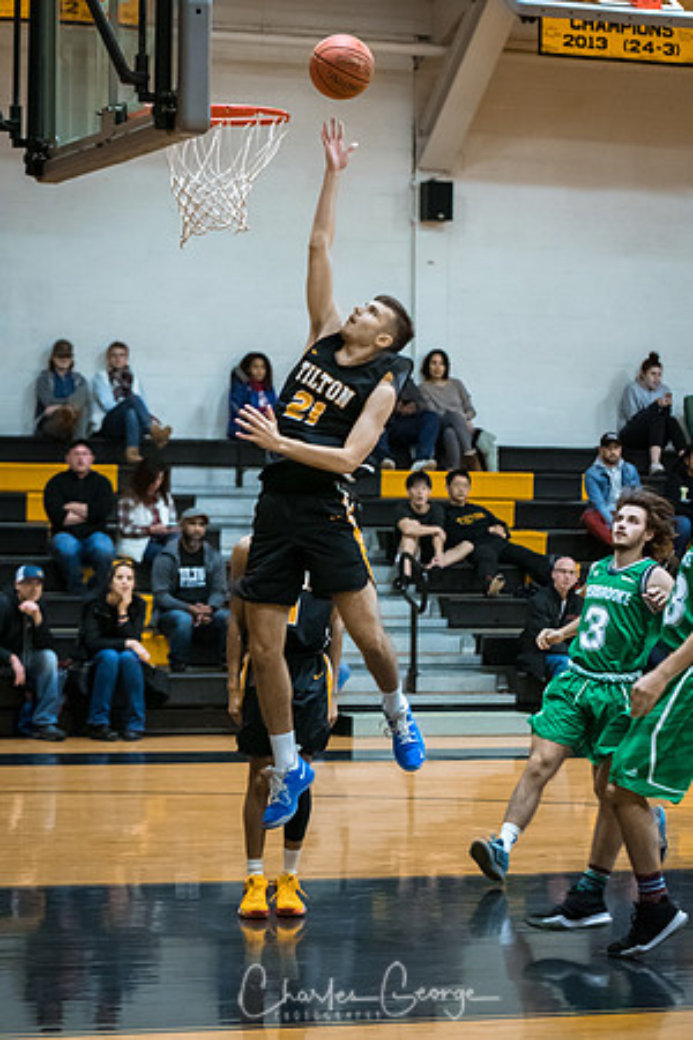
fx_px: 3032
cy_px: 520
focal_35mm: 105
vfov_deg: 19.5
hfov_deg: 13.0
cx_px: 346
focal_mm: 70
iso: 3200
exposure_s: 1/400
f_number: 2.8
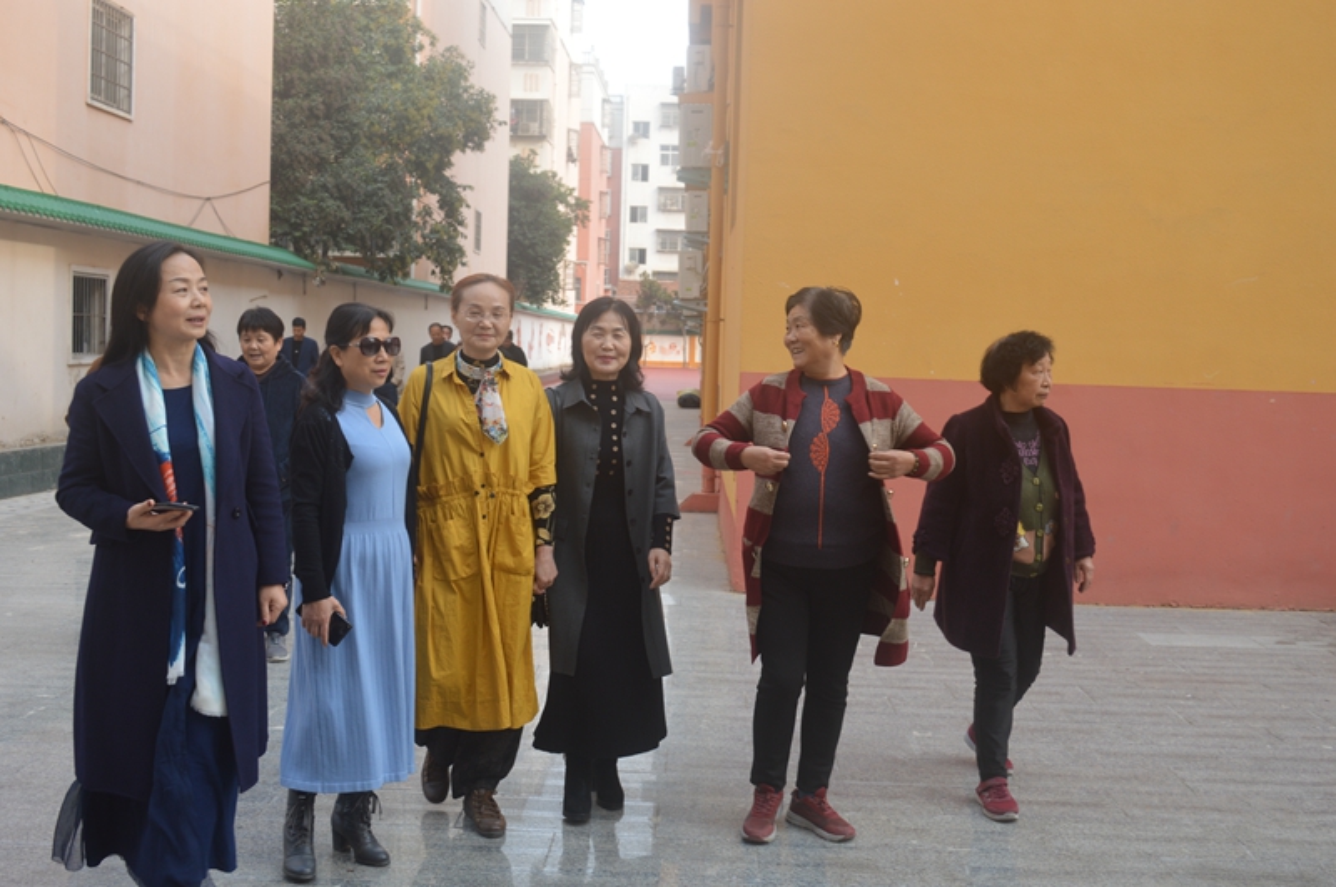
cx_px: 668
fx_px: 1390
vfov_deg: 35.4
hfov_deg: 51.3
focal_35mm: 38
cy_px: 444
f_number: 5.6
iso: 125
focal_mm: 25
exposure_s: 1/125
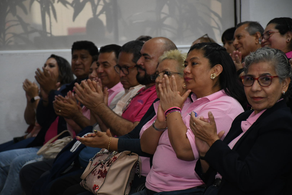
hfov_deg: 13.1
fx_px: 1273
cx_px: 146
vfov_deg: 8.7
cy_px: 98
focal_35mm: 157
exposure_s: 1/100
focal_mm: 105
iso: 2500
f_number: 6.3
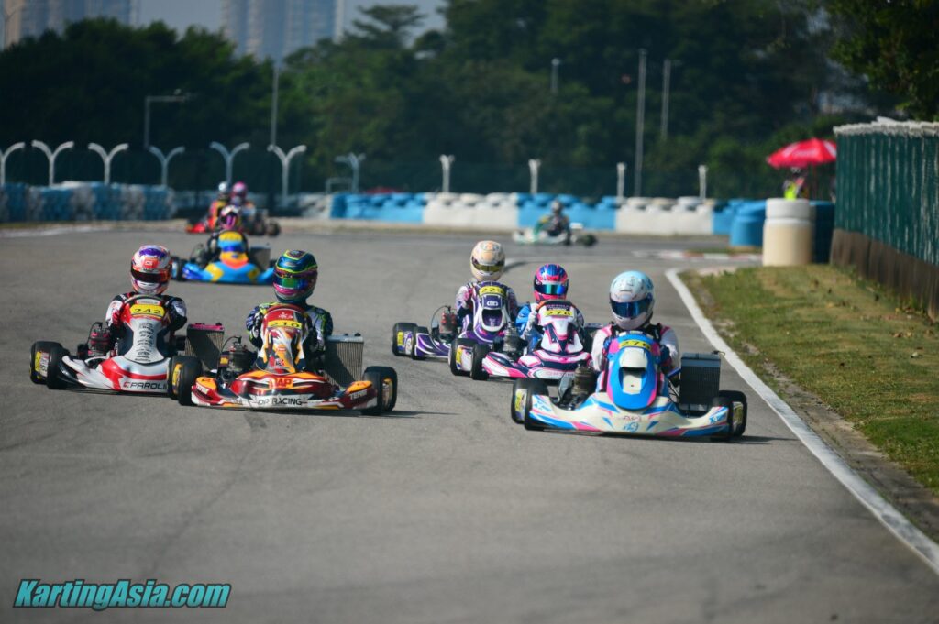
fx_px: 7819
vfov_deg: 4.6
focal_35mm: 300
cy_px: 312
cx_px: 470
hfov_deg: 6.9
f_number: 4
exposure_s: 1/1000
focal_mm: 300
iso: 100
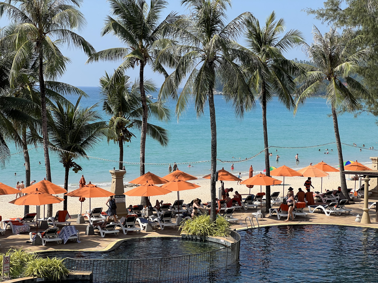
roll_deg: -1.0
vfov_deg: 19.1
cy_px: 142
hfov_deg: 25.3
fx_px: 841
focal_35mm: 77
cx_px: 189
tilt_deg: -3.2
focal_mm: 9
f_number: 2.8
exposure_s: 1/774
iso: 32
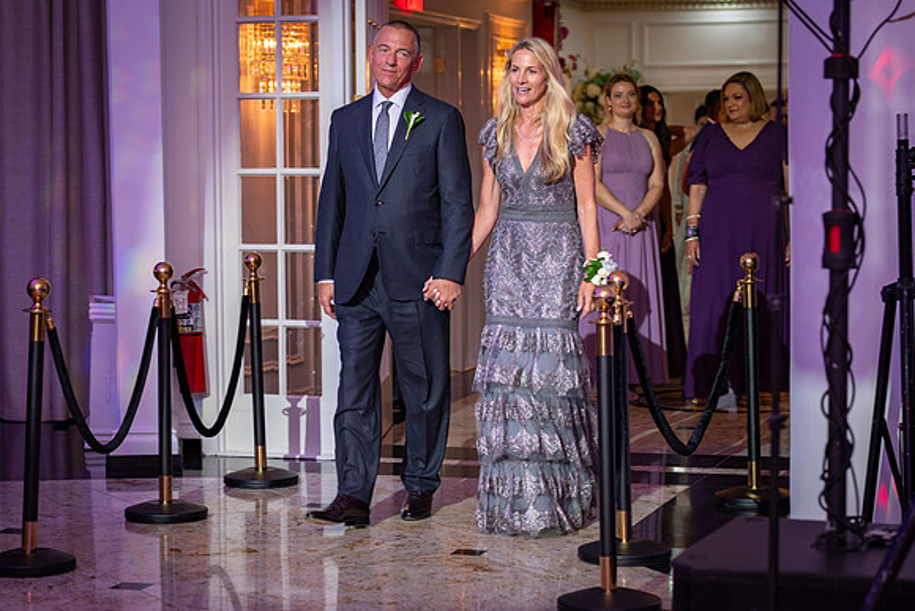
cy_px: 304
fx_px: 2257
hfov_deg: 22.9
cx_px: 454
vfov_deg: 15.4
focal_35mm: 89
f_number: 4.5
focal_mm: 85
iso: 160
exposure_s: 1/60
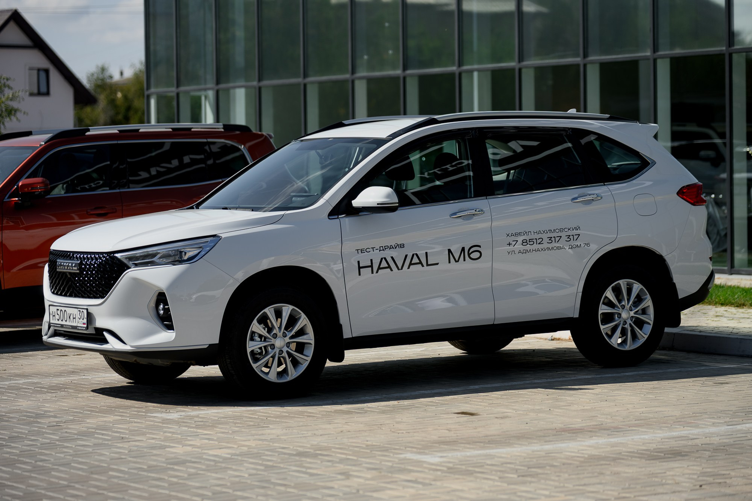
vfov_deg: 13.7
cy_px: 250
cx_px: 376
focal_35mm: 100
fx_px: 2089
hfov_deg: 20.4
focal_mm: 100
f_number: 2.8
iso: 50
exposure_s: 1/1600
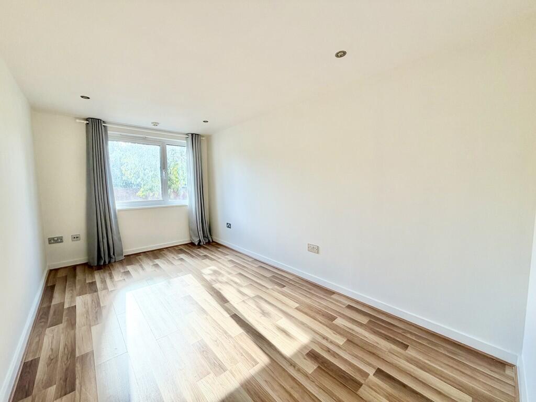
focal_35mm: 14
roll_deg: +0.4
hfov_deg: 102.1
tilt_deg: -4.9
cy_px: 201
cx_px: 268
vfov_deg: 85.7
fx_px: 217
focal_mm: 2.22
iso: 50
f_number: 2.2
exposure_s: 1/167
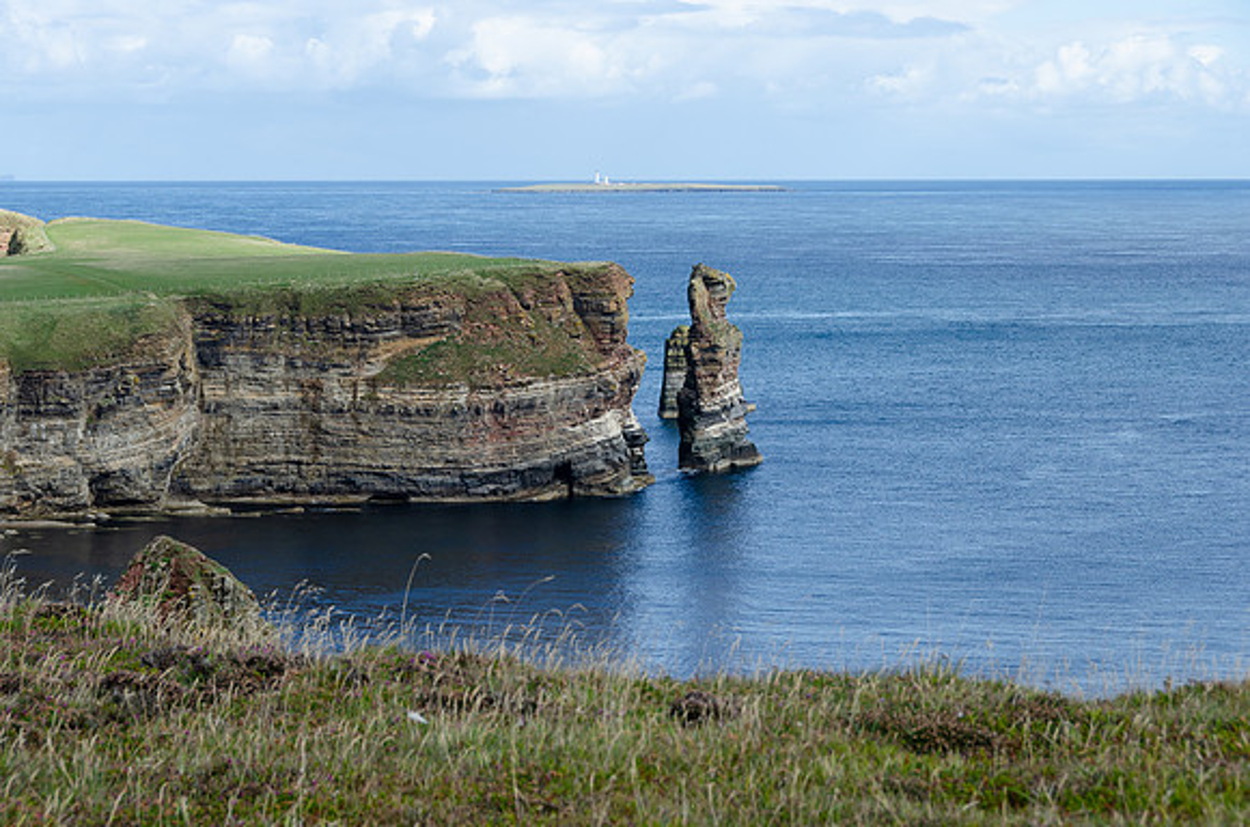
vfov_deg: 15.1
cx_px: 625
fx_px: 3118
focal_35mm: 90
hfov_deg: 22.7
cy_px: 414
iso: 250
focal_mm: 60
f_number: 8
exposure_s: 1/500
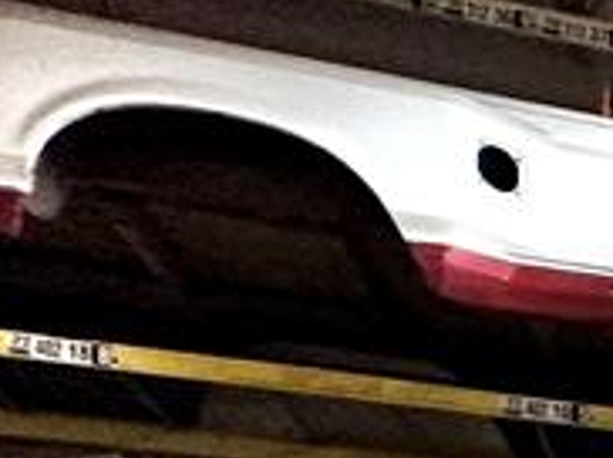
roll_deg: +0.5
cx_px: 1964
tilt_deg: +2.2
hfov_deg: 10.5
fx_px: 1963
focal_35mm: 111
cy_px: 983
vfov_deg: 11.6
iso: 250
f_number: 2.2
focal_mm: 2.22
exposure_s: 1/60
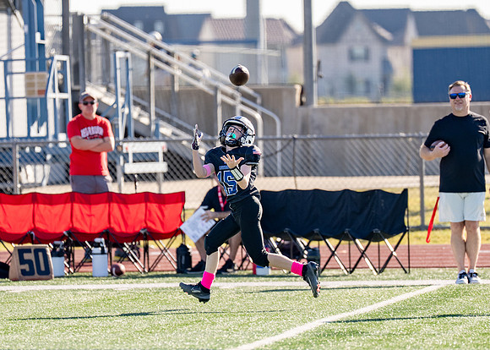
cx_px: 237
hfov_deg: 4.8
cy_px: 184
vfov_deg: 3.4
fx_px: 5811
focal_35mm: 418
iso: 160
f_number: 2.8
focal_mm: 200
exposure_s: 1/1600
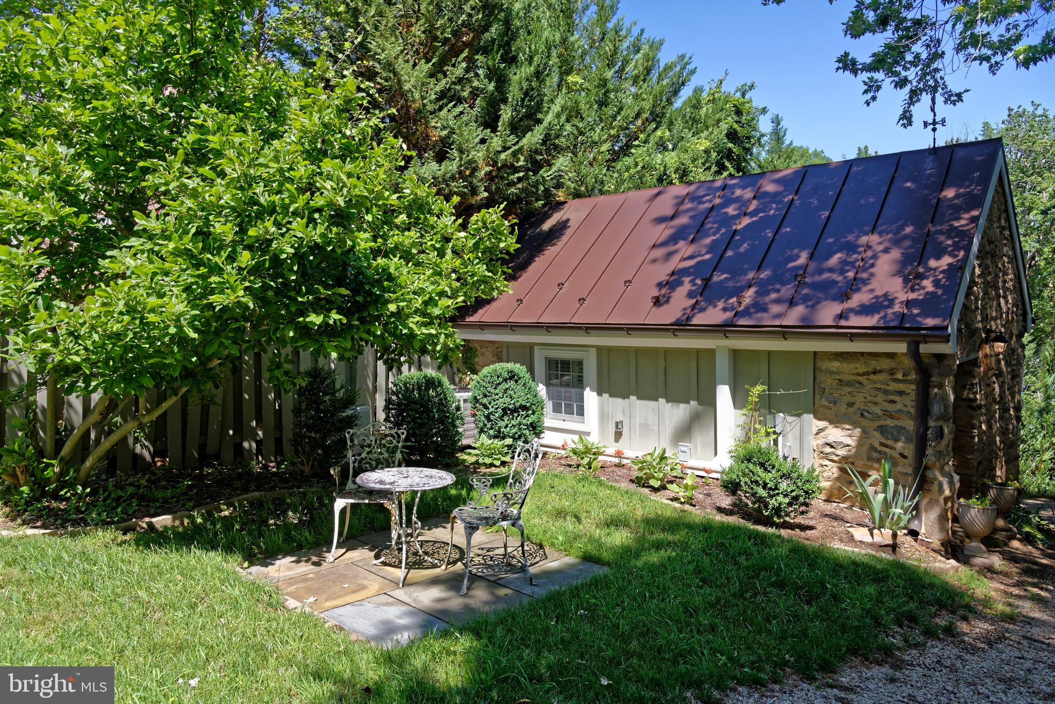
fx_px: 703
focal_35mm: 24
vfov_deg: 53.1
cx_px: 528
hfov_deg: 73.7
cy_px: 352
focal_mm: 24
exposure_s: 1/400
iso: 320
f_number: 6.3
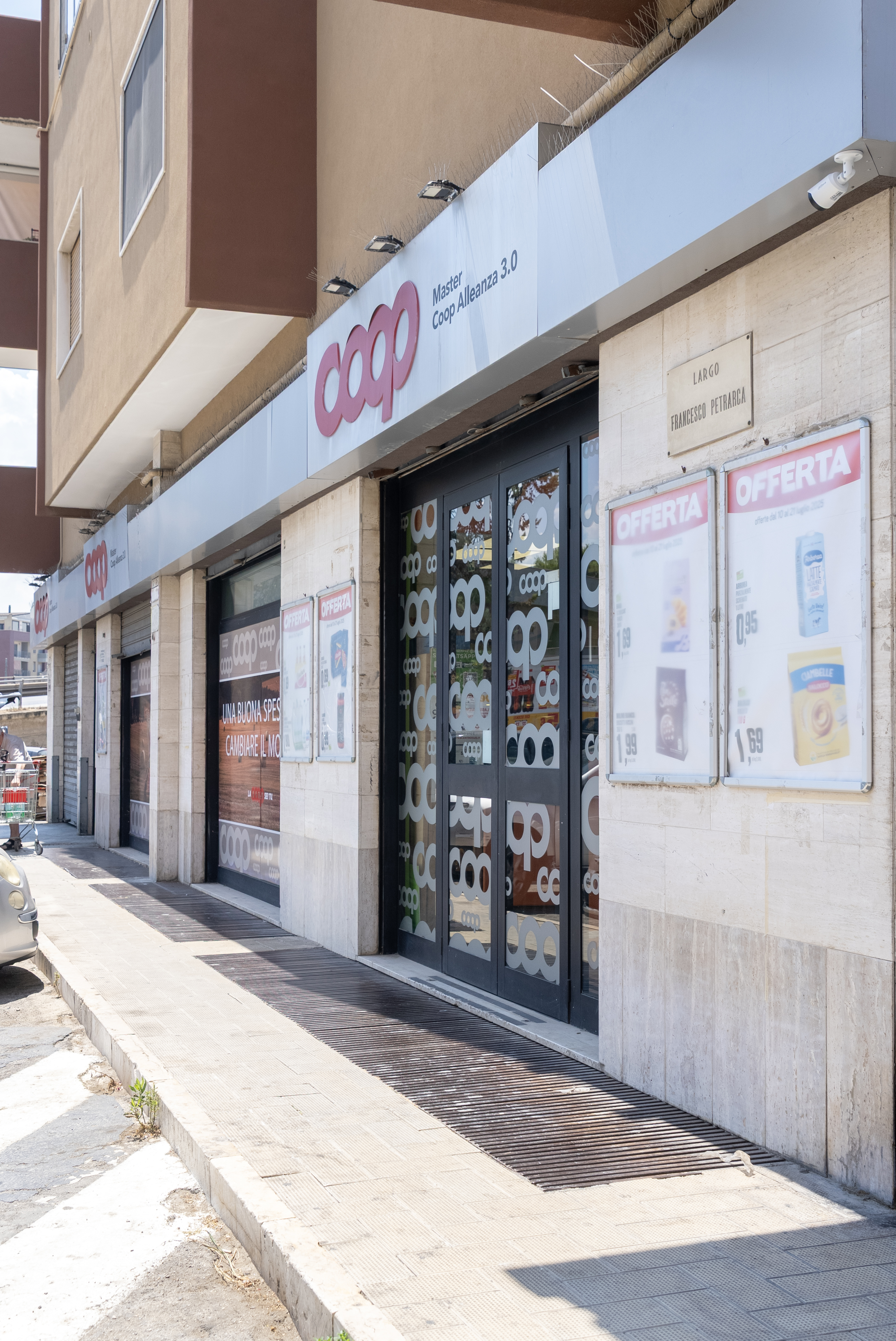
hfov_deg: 35.1
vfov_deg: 50.7
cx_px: 448
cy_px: 670
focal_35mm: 38
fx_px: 1417
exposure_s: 1/500
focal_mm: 38
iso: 400
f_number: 8
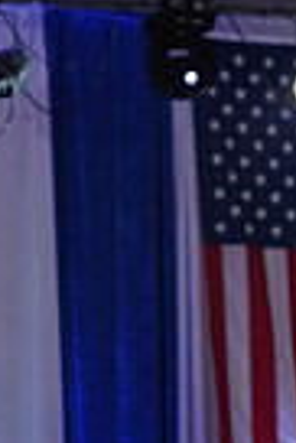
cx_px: 272
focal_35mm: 337
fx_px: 4145
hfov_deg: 4.1
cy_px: 886
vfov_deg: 6.0
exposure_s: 1/160
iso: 1600
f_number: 5.6
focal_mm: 79
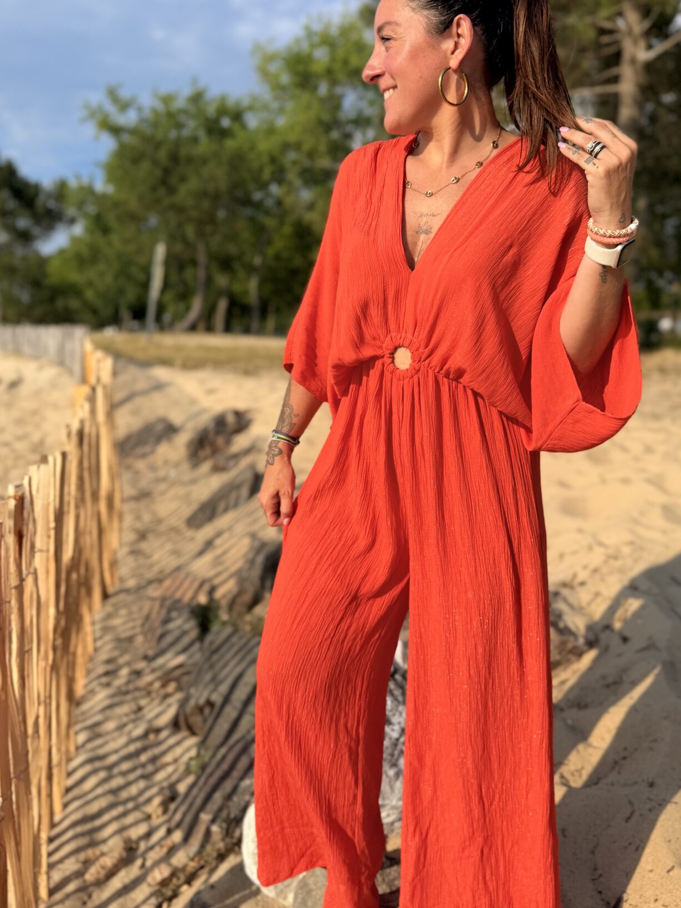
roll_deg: -1.2
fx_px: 787
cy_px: 436
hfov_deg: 46.6
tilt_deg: -6.8
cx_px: 404
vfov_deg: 59.9
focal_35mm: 30
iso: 80
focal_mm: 6.76
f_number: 1.78
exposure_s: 1/5319
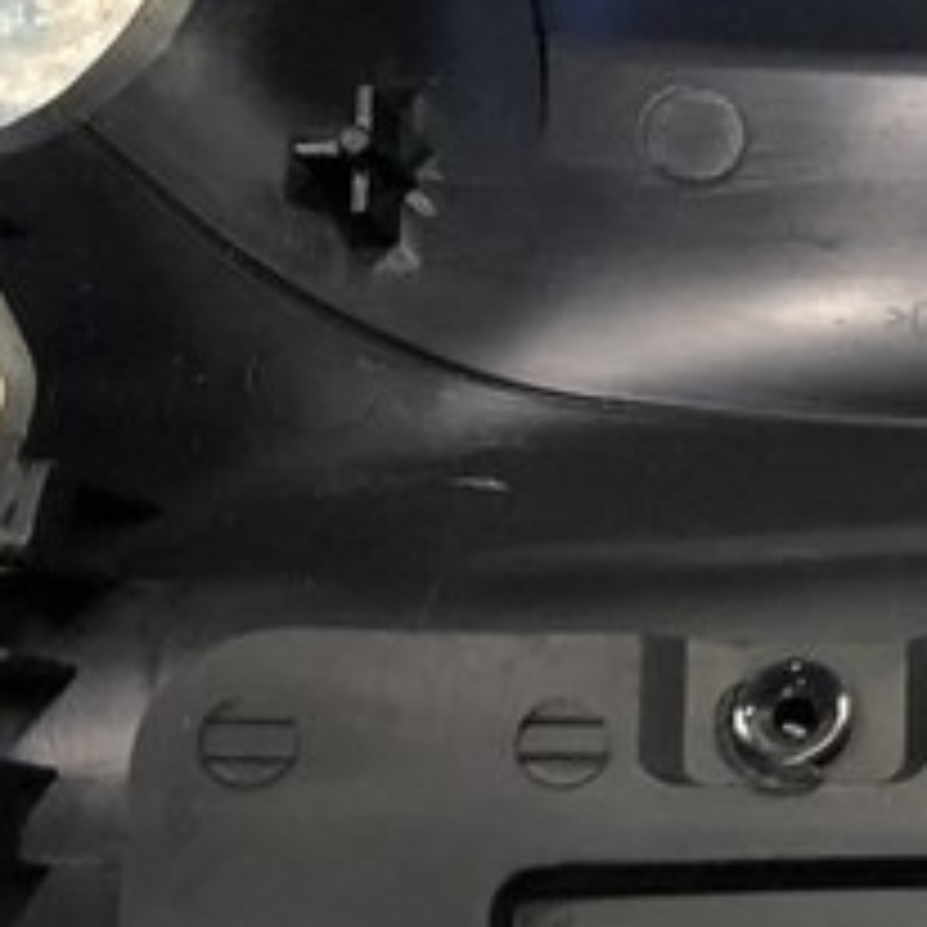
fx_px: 3727
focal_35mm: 123
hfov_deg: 13.1
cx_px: 1539
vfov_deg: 14.1
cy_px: 284
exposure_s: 1/25
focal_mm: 4
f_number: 1.8
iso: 32
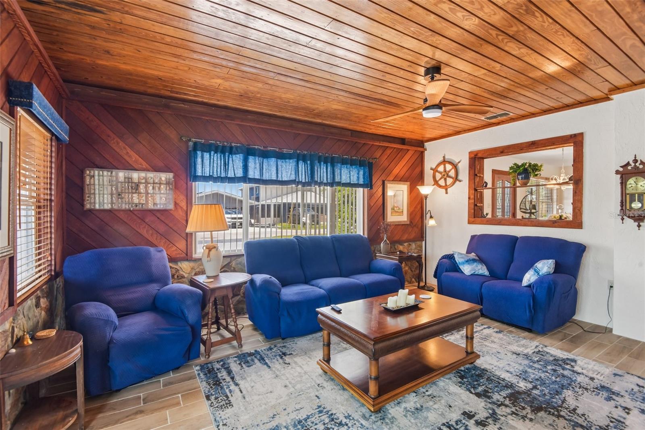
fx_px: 287
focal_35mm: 16
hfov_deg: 96.7
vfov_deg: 73.7
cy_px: 215
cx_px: 322
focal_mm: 16
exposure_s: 1/25
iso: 400
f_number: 8
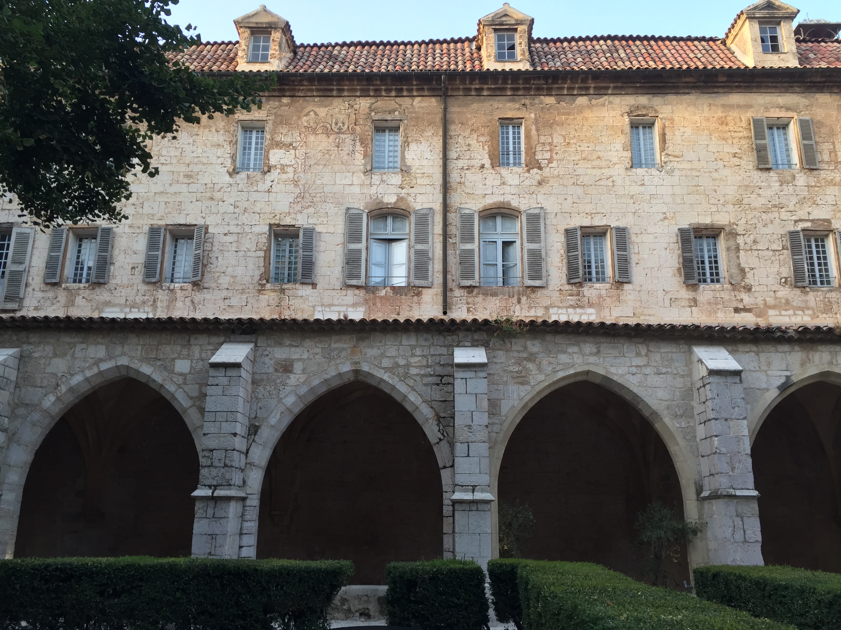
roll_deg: -1.2
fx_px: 705
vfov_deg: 48.2
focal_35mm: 29
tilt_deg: +16.5
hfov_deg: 61.7
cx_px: 420
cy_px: 315
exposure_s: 1/100
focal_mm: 4.15
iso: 50
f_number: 2.2
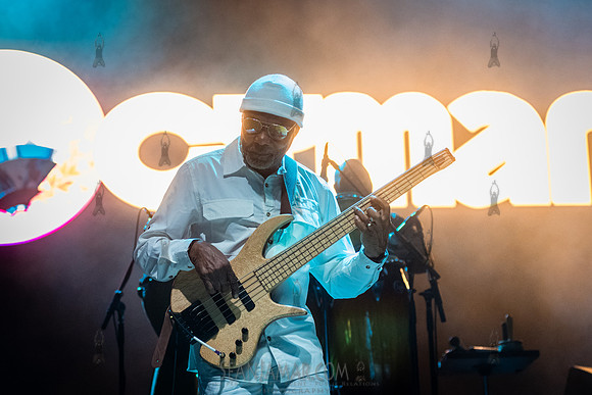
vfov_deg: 15.4
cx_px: 275
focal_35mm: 89
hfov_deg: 22.9
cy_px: 184
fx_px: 1464
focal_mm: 80
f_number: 3.5
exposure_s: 1/500
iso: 6400
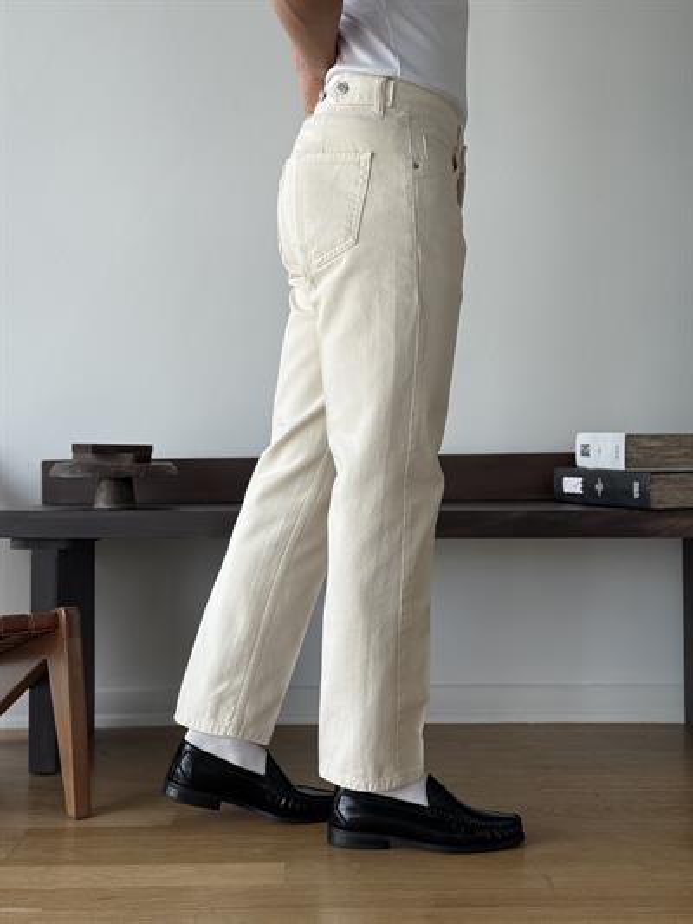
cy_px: 462
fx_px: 1281
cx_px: 346
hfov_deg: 30.3
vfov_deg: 39.6
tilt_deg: -0.8
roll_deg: +0.2
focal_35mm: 48
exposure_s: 1/516
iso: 64
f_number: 1.78
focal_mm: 6.76
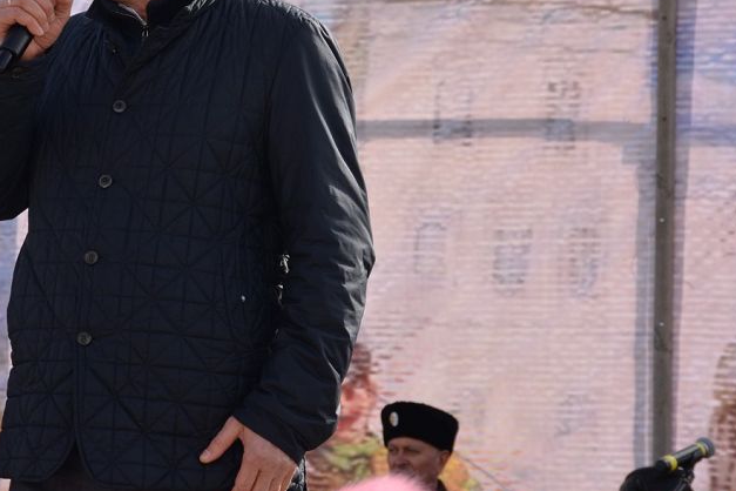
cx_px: 113
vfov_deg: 7.5
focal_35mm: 182
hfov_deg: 11.2
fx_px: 3721
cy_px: 132
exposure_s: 1/200
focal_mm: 66
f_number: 8
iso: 100
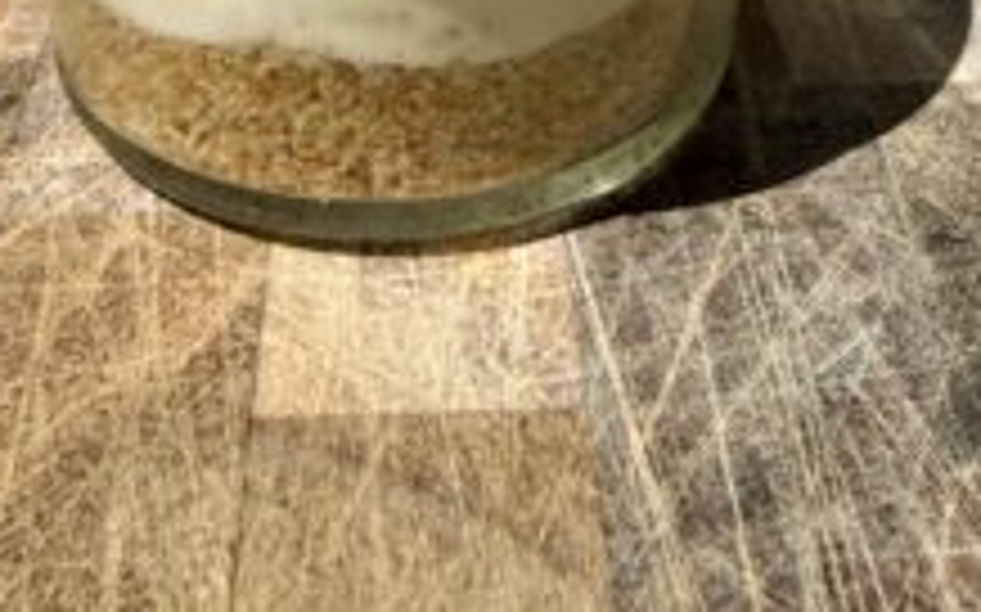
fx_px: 1496
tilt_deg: -15.3
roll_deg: -0.7
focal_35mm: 56
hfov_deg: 36.3
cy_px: -306
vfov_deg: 20.0
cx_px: 459
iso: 50
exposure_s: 1/5263
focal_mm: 2.22
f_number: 2.2
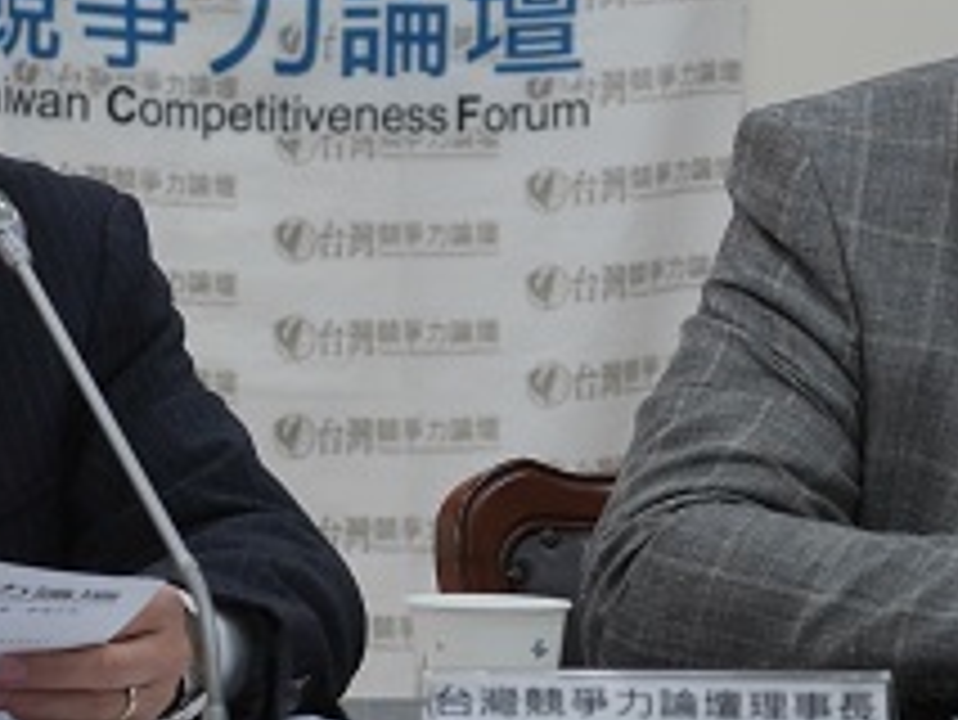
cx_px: 139
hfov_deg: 7.1
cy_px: 218
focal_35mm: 279
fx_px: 7726
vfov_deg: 5.3
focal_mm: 35
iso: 200
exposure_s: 1/80
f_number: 2.8
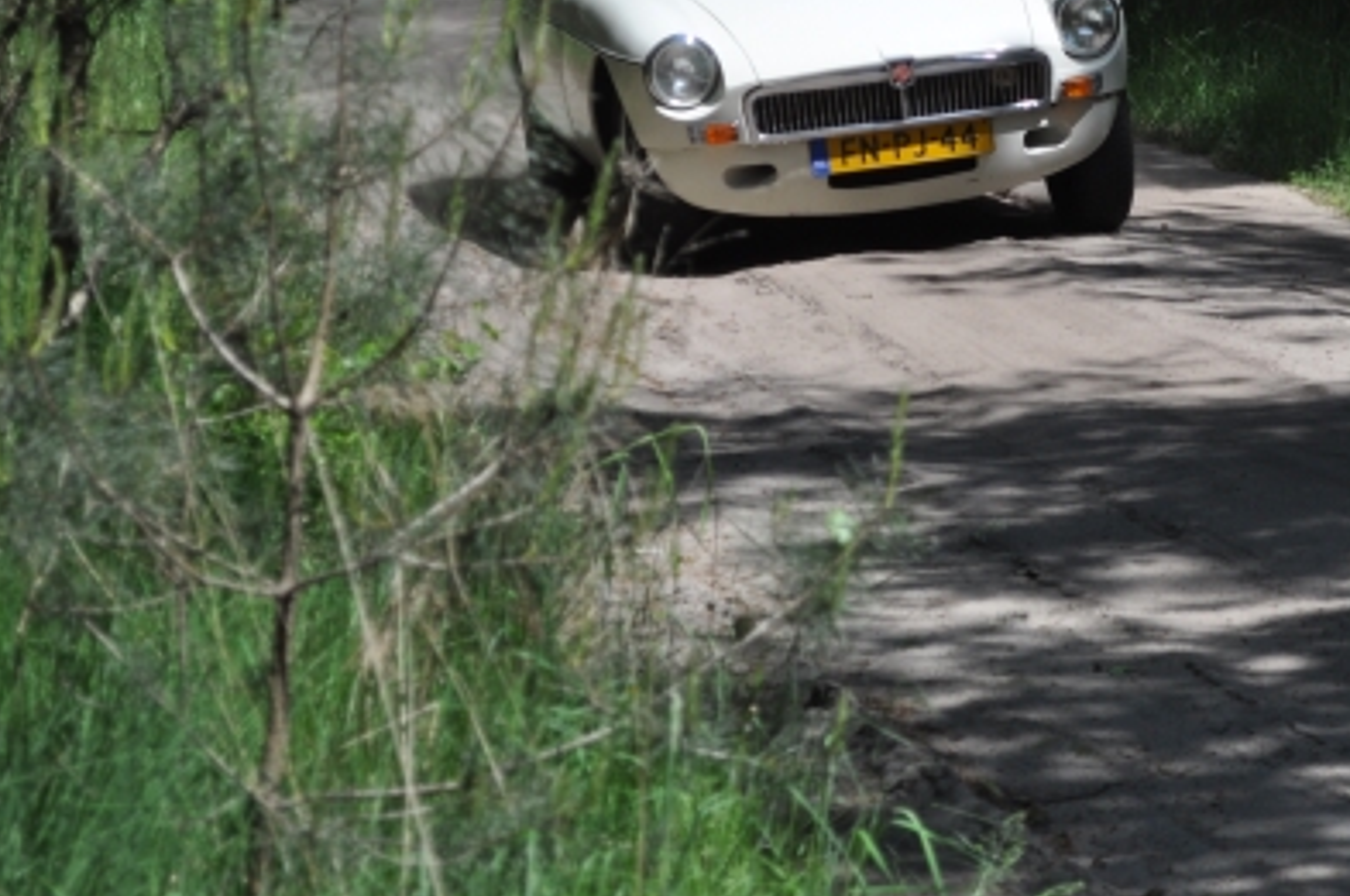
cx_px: 982
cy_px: 153
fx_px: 5501
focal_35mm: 147
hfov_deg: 13.9
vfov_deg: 9.3
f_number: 5.6
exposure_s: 1/1600
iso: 400
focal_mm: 55
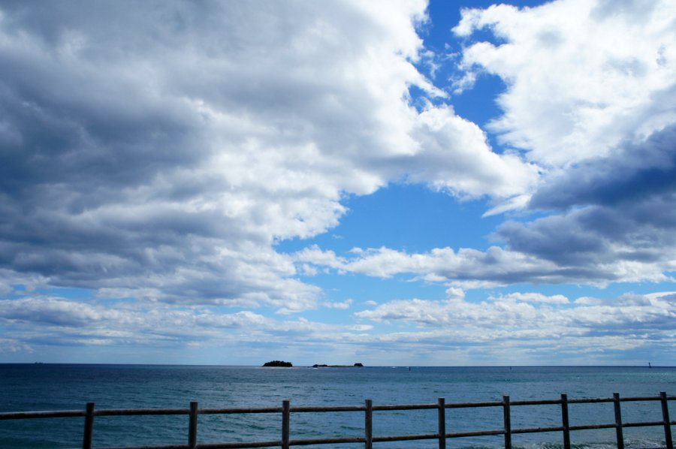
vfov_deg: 39.9
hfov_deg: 57.3
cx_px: 338
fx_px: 619
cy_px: 224
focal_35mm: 33
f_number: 13
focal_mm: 22
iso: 200
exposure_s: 1/500
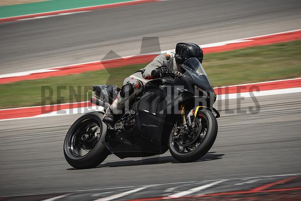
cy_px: 100
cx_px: 150
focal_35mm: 300
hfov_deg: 6.9
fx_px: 2509
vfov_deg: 4.6
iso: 125
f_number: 9
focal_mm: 200
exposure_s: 1/200
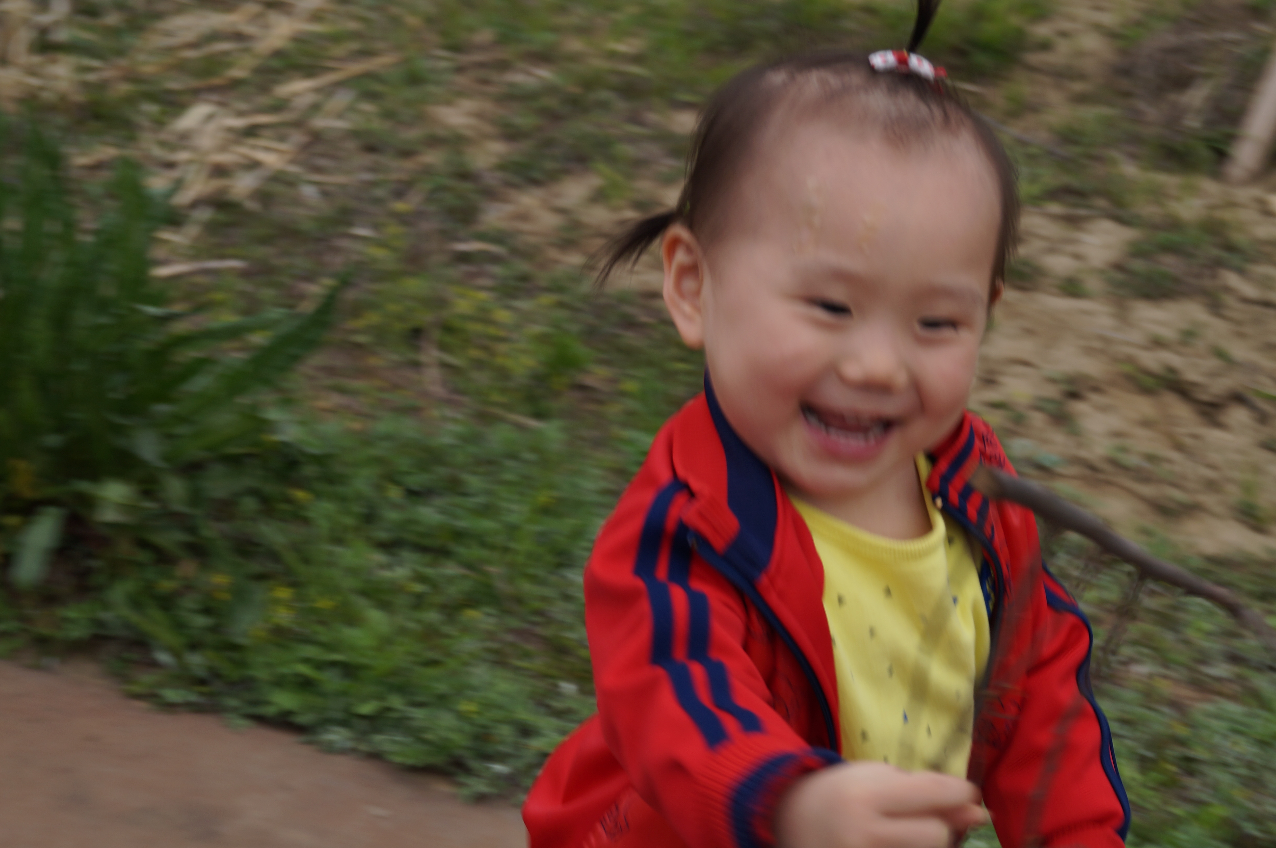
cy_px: 424
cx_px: 638
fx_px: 2390
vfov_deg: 20.1
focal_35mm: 68
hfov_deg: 29.9
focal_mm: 45
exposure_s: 1/100
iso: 100
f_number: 6.3
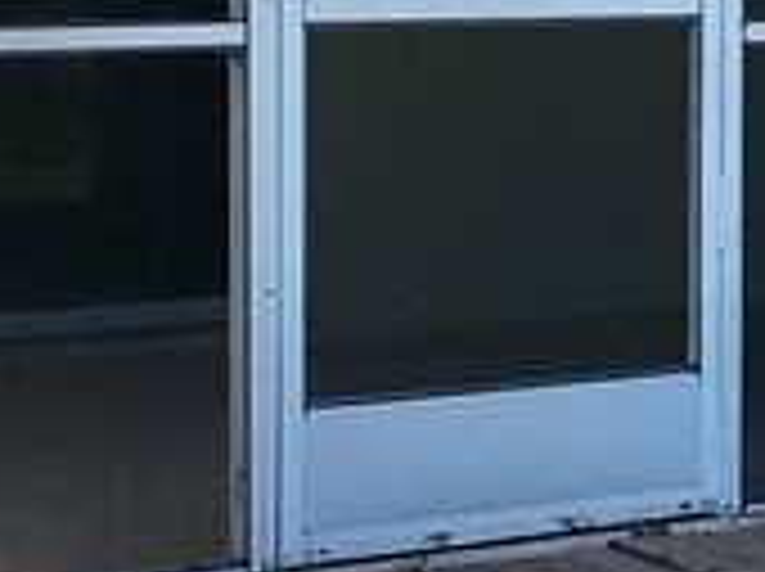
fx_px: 3862
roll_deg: -1.4
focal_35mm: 175
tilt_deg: +1.0
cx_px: 1076
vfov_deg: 8.4
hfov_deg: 11.0
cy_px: -41
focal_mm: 4.15
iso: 25
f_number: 2.2
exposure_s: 1/1202
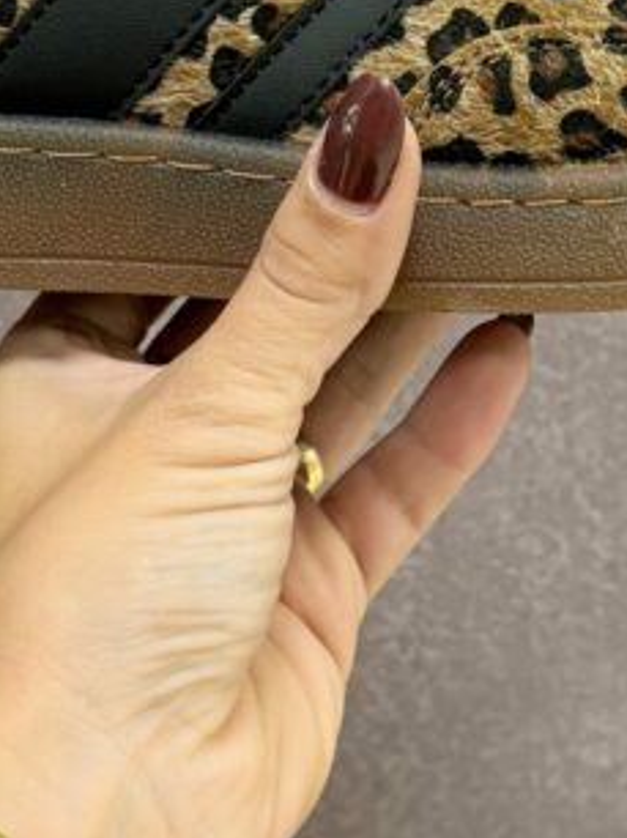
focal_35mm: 68
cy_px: 55
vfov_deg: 27.4
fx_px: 1645
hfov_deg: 21.6
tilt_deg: -8.6
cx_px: 290
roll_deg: +5.6
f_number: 1.6
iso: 80
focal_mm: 5.96
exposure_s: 1/50
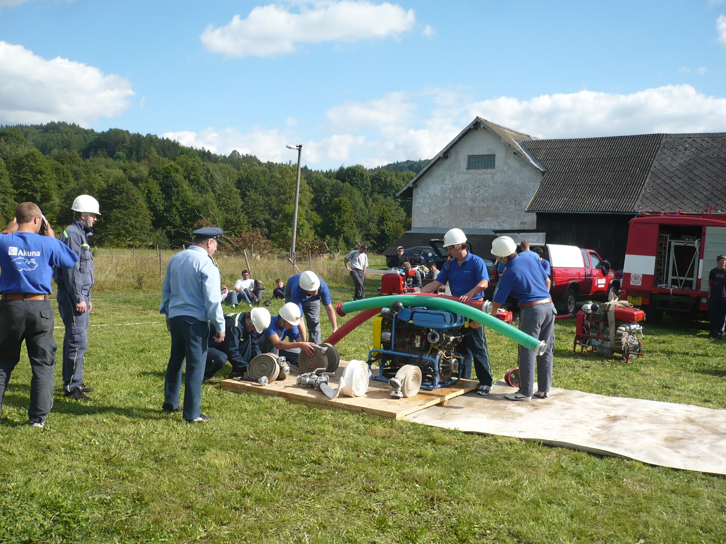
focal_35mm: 35
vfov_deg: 40.7
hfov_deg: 52.6
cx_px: 363
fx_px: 734
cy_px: 272
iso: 100
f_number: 8
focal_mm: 5.8
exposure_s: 1/200
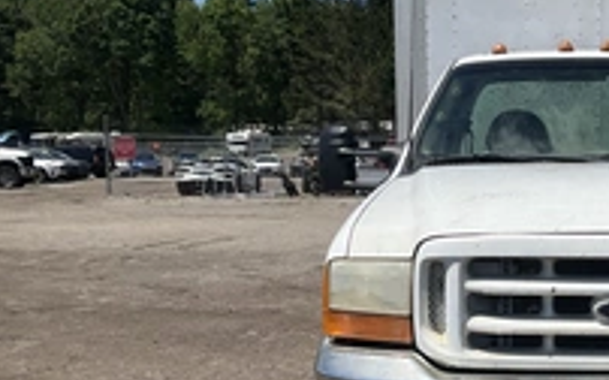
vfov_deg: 21.1
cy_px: 293
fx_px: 1012
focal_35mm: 61
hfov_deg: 31.3
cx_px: 594
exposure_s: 1/2801
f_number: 1.8
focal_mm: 3
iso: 25
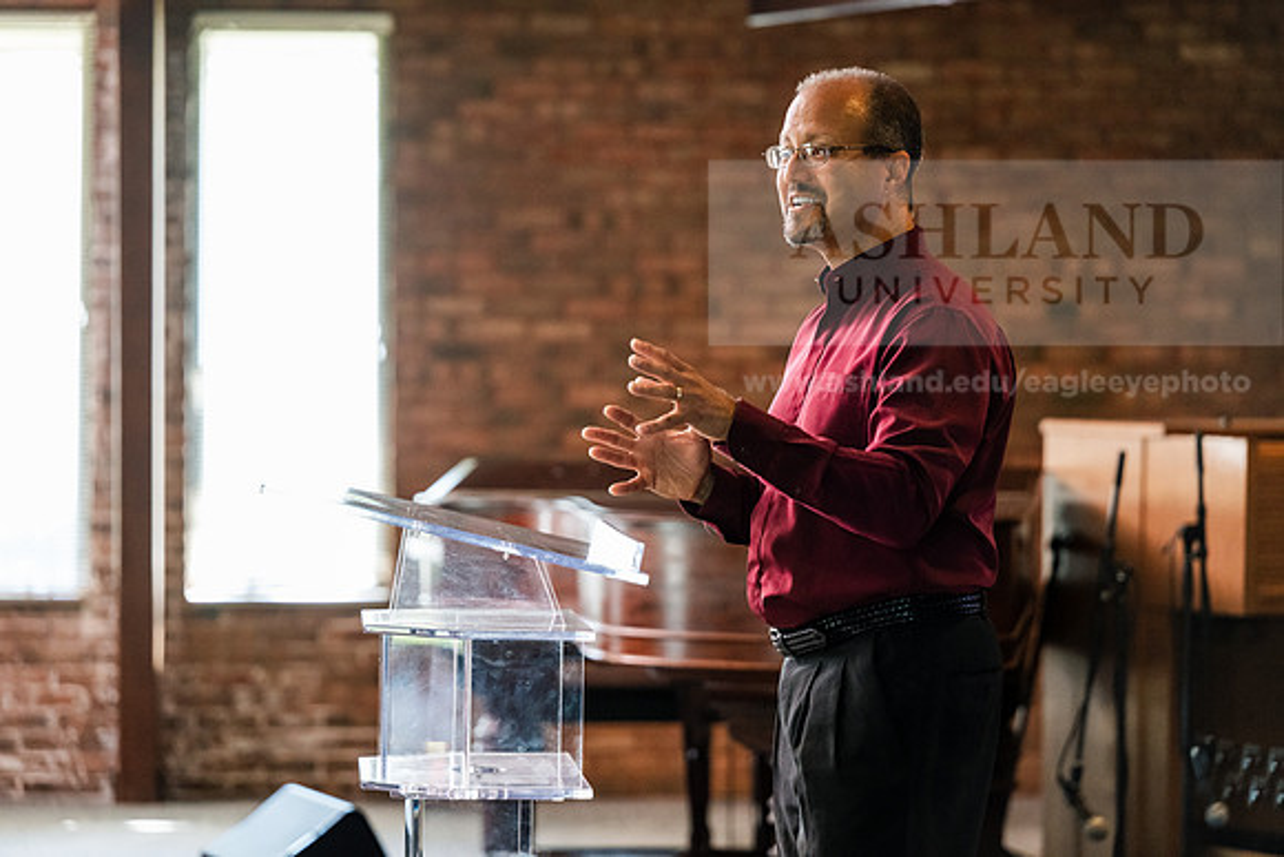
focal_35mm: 120
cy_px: 428
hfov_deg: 17.1
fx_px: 4281
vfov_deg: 11.4
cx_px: 642
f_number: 3.2
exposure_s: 1/200
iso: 2500
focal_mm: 120
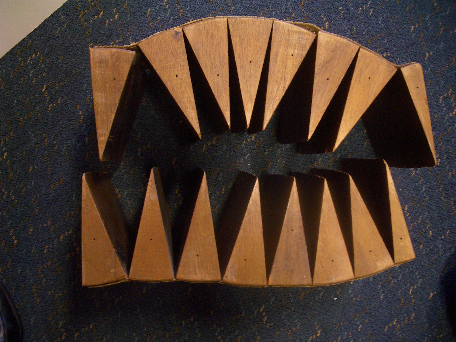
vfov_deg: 40.7
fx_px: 461
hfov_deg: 52.6
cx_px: 228
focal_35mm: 35
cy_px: 171
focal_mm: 5.8
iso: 100
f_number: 2.6
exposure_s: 1/8
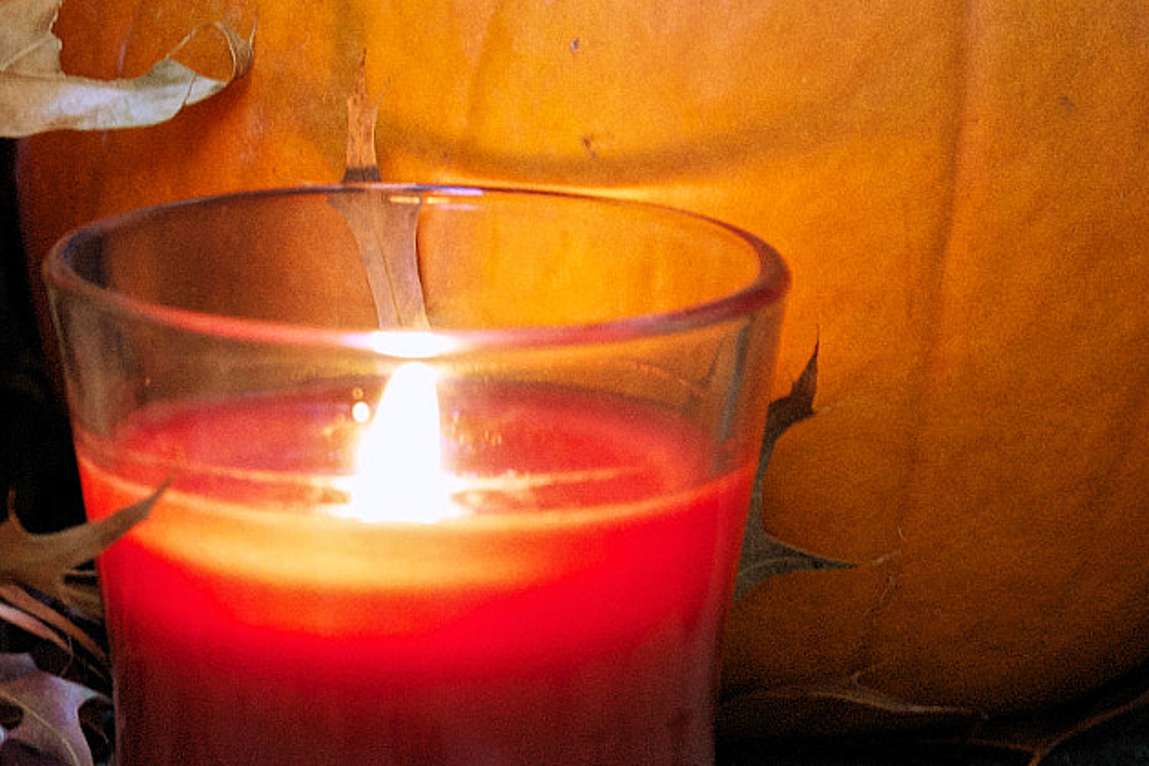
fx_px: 12159
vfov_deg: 3.6
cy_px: 213
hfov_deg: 5.4
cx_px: -16
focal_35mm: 381
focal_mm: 100
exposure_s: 1/80
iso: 800
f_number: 5
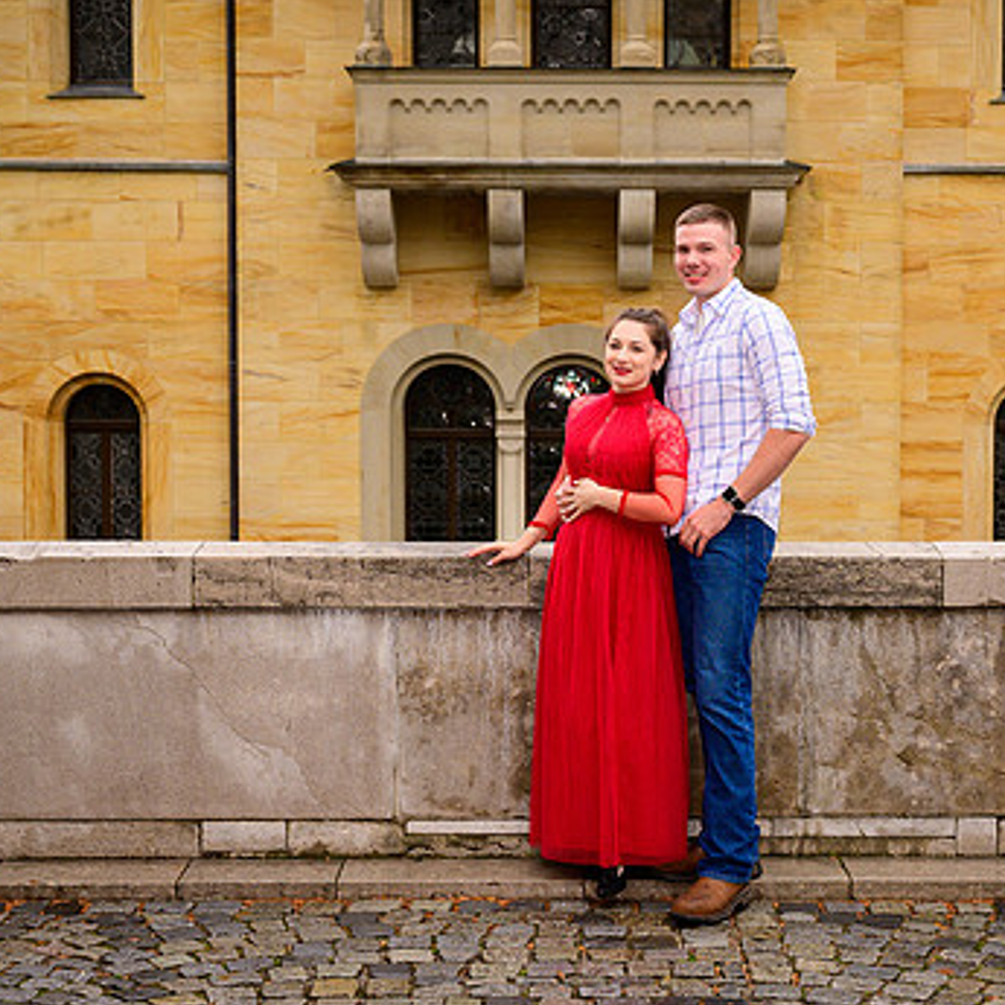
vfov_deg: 27.7
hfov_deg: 27.6
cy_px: 503
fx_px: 2037
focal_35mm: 62
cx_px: 636
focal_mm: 40
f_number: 4.5
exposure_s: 1/400
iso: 400
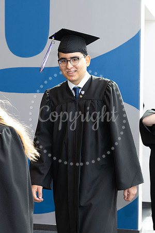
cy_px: 111
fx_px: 505
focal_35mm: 78
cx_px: 93
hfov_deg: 17.4
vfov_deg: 25.9
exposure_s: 1/125
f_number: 5
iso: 800
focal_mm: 50
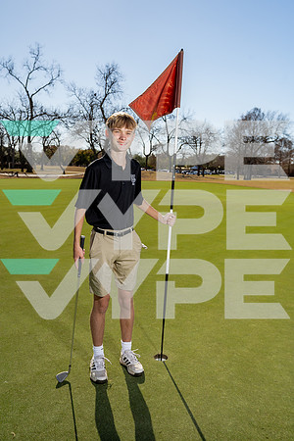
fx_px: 392
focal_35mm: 32
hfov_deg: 41.1
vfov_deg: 58.7
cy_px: 220
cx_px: 147
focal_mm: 32
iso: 100
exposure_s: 1/250
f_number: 5.6
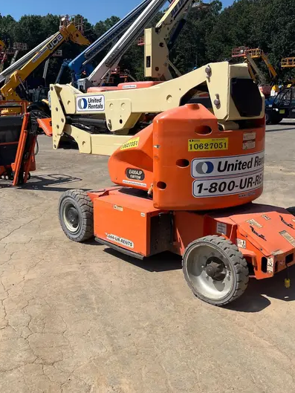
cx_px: 113
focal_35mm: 36
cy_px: 188
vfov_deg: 51.3
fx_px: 409
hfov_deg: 39.4
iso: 50
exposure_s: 1/5076
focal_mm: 5.1
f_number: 1.6
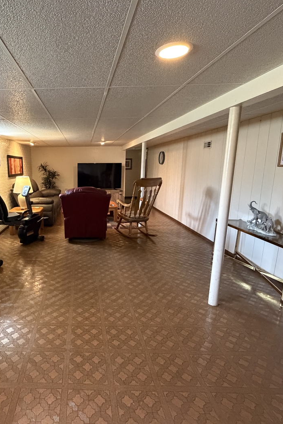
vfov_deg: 84.0
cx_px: 79
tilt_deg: -11.0
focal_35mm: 20
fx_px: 236
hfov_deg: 59.4
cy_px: 209
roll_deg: +1.2
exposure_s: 1/60
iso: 800
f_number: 2.2
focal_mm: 2.22
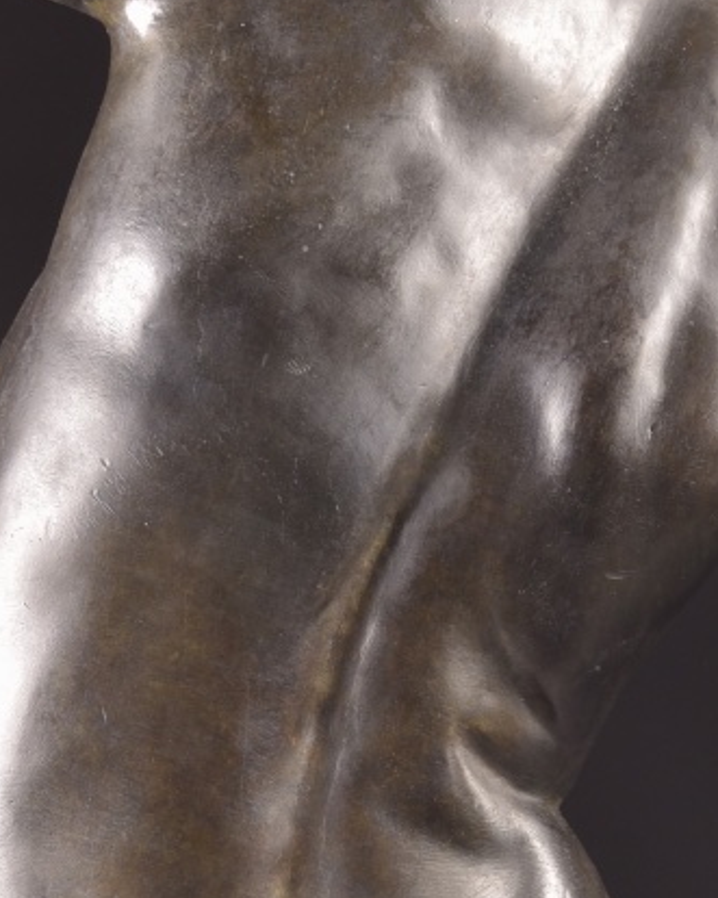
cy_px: 787
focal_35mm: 316
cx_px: 398
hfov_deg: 4.9
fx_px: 8397
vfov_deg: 6.1
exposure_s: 1/125
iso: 400
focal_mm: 116
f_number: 14
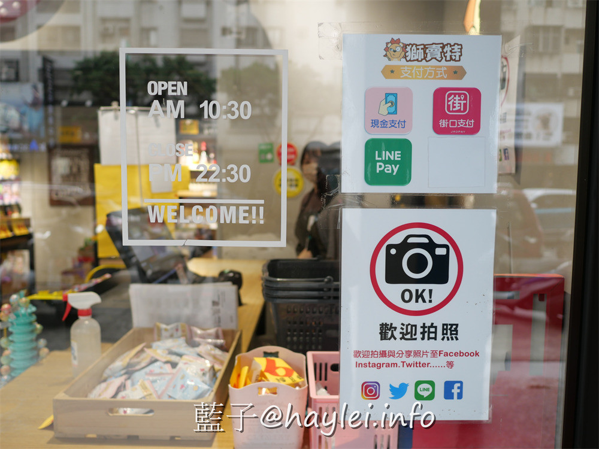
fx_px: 519
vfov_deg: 46.8
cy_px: 224
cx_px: 300
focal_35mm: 30
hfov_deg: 60.0
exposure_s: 1/160
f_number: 2
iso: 200
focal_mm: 15
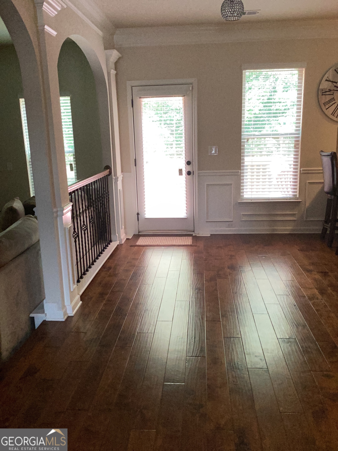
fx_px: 404
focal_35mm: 31
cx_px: 169
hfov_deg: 45.4
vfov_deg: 58.4
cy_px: 226
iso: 160
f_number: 2.4
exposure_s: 1/60
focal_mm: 3.3
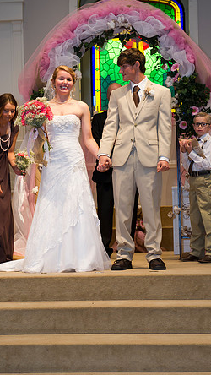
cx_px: 107
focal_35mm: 70
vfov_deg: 30.1
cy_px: 187
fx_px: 696
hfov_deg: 17.2
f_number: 5.6
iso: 1600
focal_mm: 66
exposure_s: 1/160
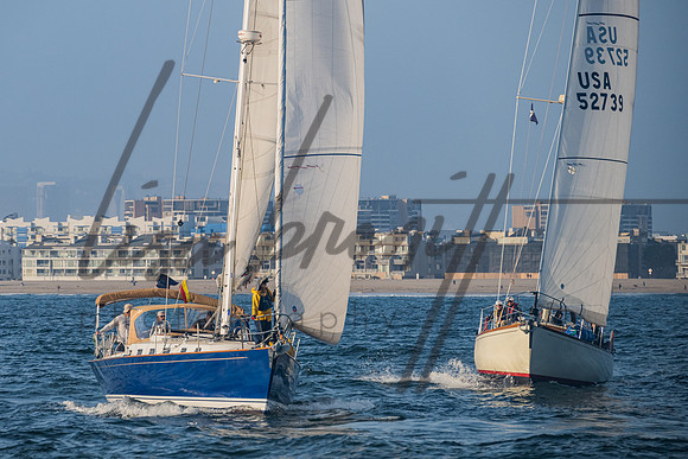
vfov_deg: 5.2
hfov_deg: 7.8
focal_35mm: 262
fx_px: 5013
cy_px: 208
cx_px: 256
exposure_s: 1/1250
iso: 400
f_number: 6.3
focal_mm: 200
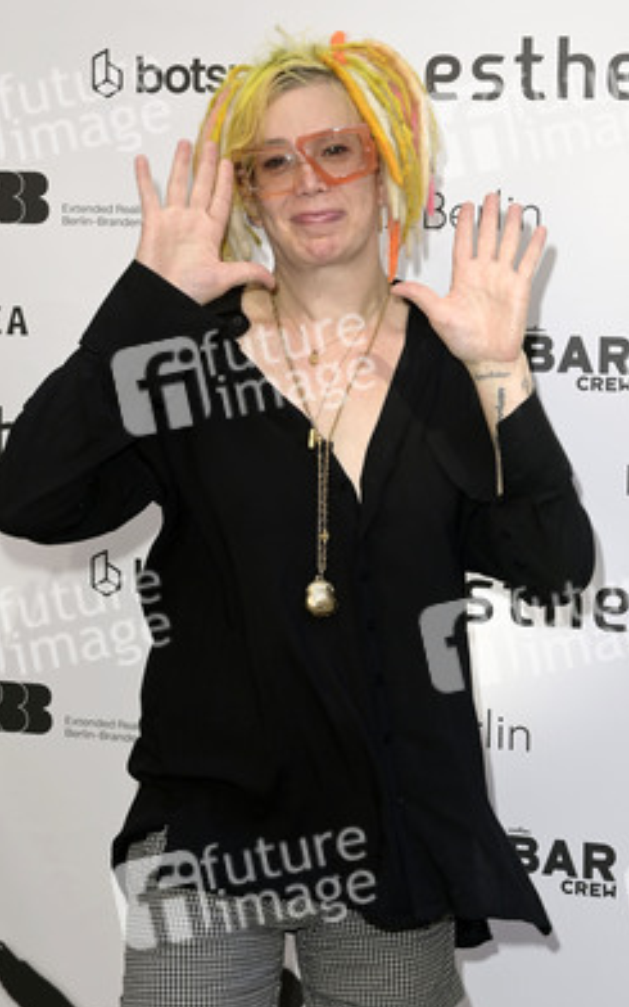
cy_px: 504
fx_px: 1426
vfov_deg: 38.9
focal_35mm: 52
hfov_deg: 24.9
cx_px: 318
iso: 400
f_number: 6.3
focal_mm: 50
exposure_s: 1/250
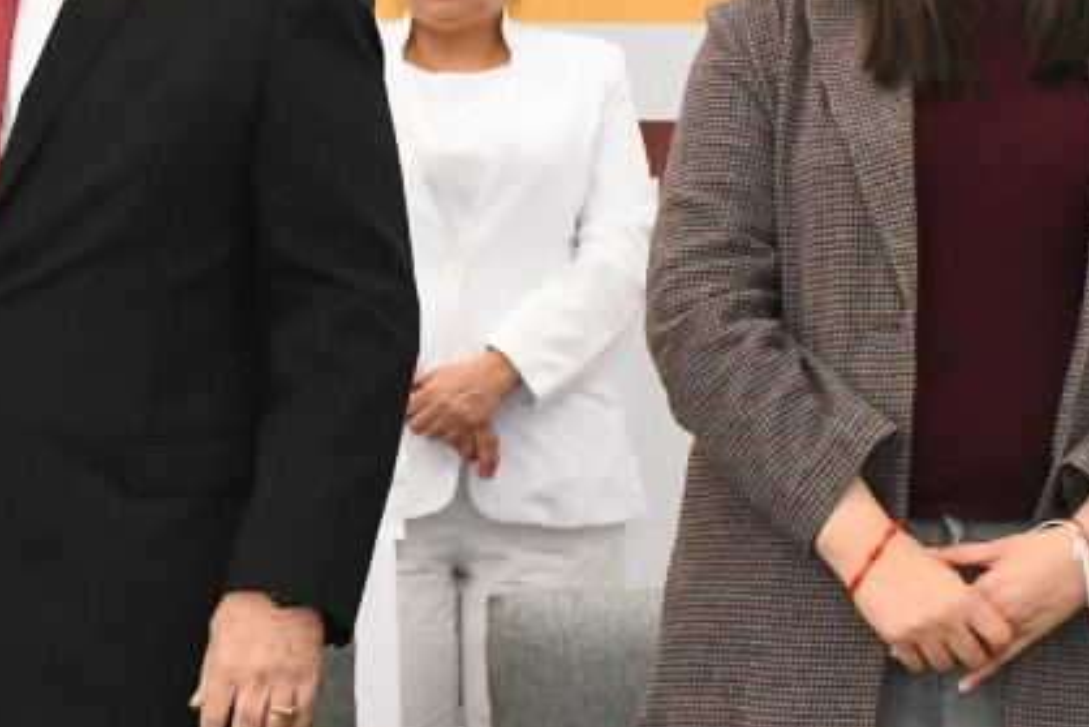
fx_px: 6687
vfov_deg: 6.2
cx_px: 89
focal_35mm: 221
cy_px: 425
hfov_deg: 9.3
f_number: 10
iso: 3200
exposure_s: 1/125
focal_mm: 38
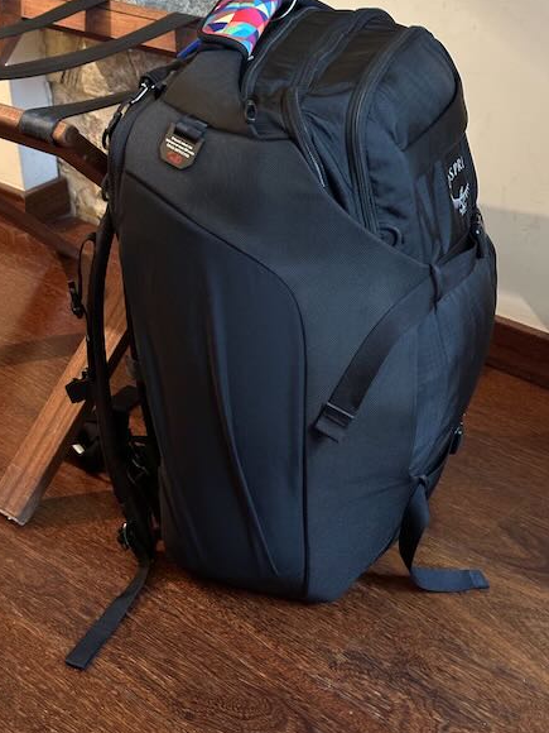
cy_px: 335
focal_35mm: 53
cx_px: 268
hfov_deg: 27.5
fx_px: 1121
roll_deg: +0.8
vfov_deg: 36.1
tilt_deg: -27.4
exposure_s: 1/20
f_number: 1.78
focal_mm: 6.86
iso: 1000
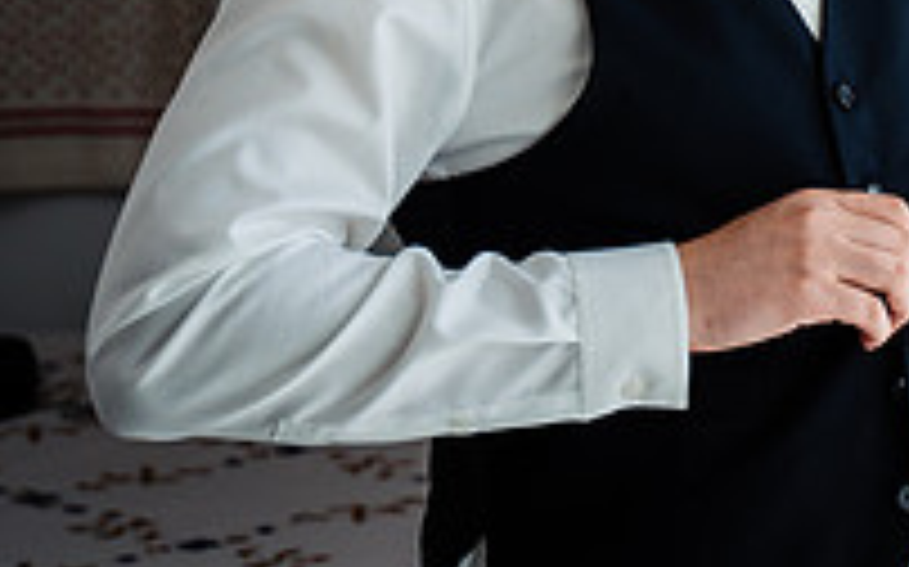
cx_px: 1150
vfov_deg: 9.3
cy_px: -51
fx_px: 3442
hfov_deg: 14.5
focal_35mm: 139
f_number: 2.8
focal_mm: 45
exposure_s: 1/400
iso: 250
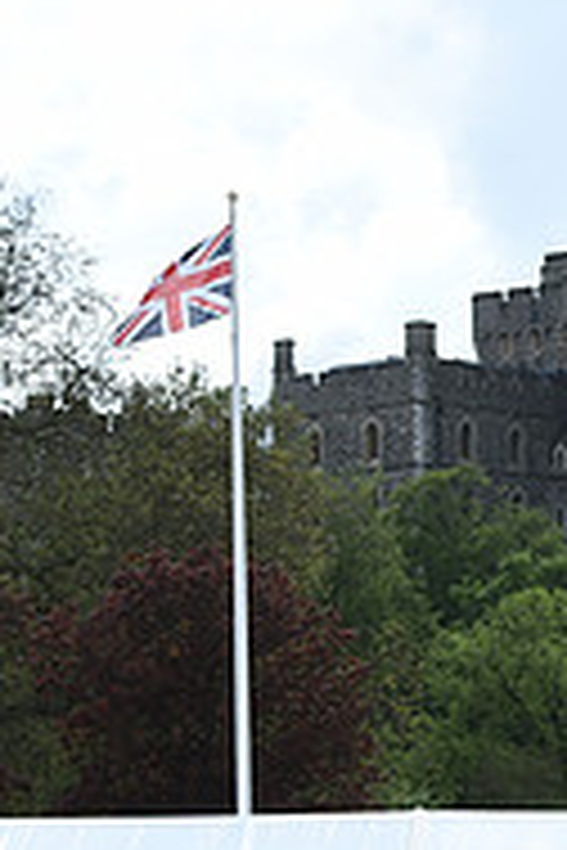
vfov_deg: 7.9
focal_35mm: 261
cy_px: 841
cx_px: 1089
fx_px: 6166
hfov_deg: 5.2
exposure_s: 1/1250
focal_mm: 85
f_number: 4.5
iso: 180
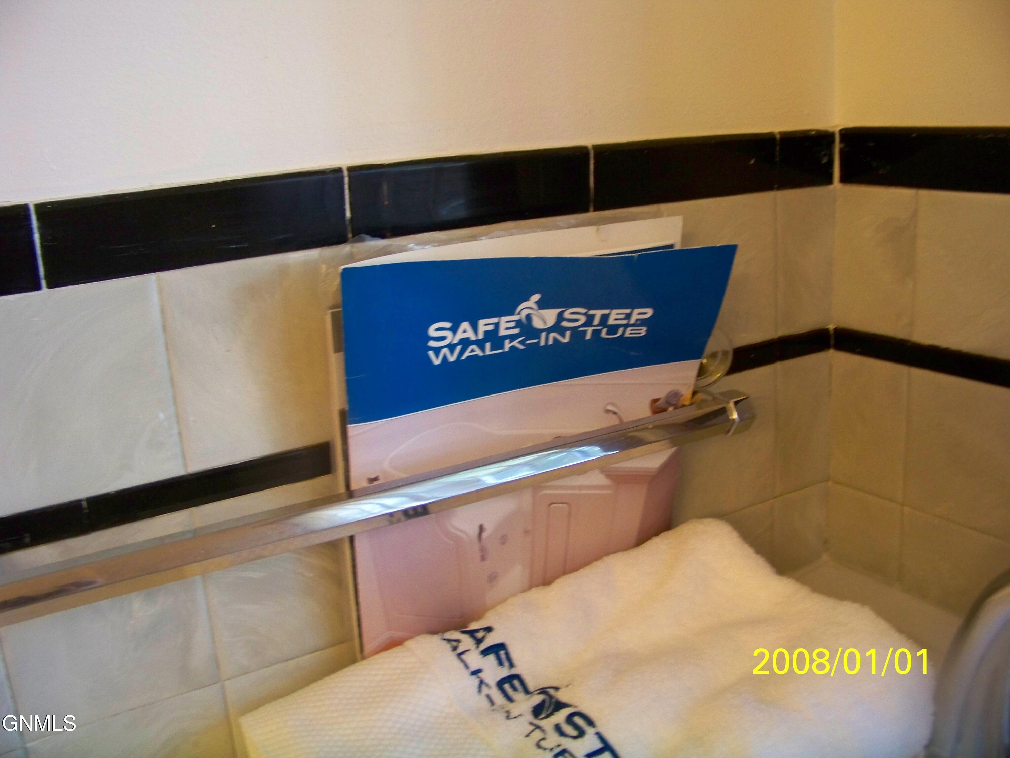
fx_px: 963
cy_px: 379
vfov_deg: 42.9
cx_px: 505
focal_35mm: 33
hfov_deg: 55.4
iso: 250
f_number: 2.8
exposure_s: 1/30
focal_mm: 5.85
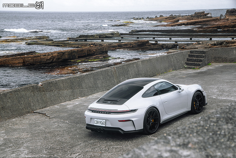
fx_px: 407
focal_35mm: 62
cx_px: 118
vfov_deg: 21.9
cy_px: 79
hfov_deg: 32.4
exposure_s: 1/50
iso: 200
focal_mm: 62
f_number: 5.6
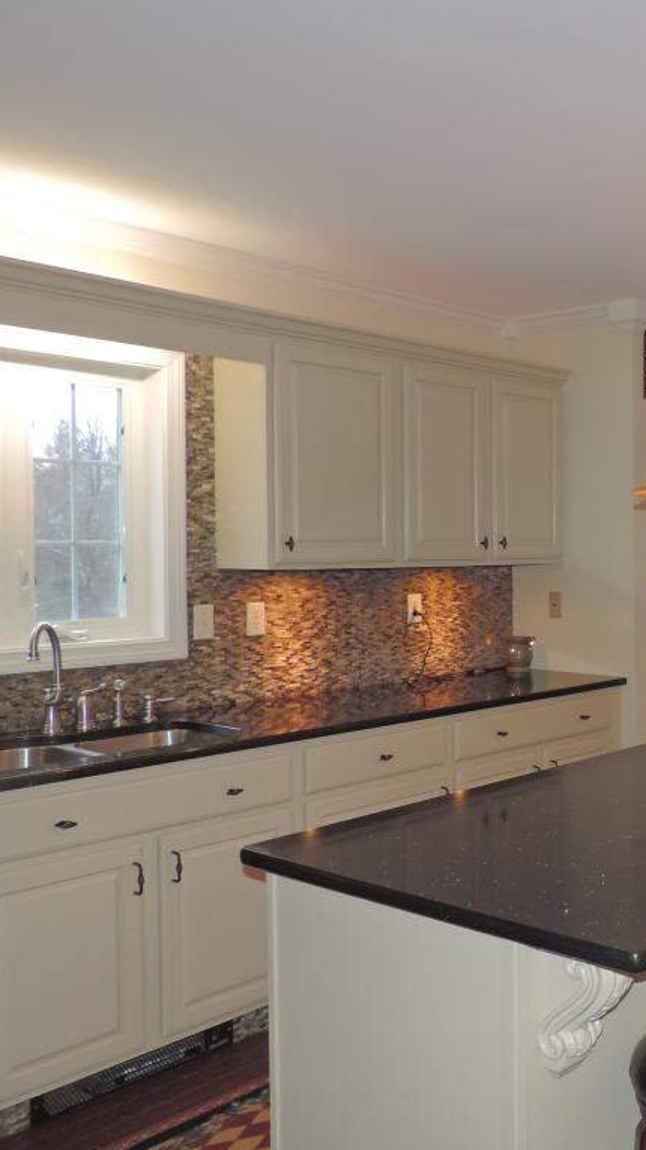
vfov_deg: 56.6
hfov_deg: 30.5
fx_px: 1066
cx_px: 690
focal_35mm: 35
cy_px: 576
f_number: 3
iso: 250
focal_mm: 4.3
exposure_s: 1/40
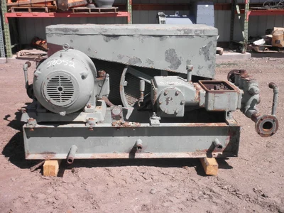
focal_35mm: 44
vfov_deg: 32.9
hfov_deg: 42.9
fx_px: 361
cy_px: 106
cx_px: 142
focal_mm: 7.9
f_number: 9.6
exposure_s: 1/100
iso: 64
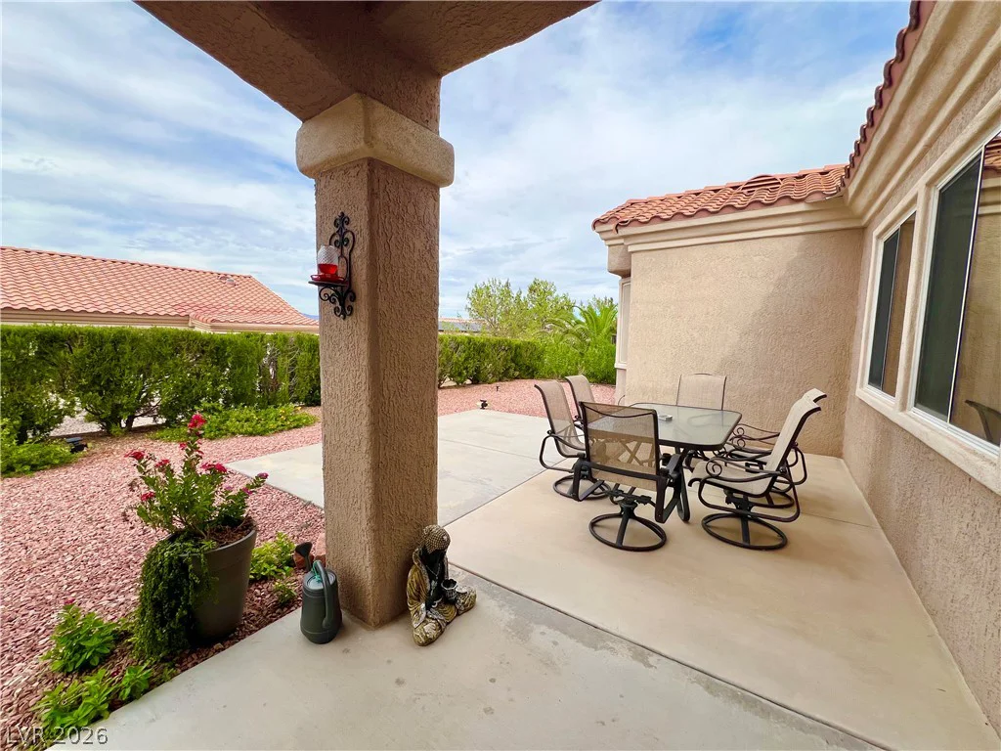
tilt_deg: -5.8
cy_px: 376
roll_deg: -1.0
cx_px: 500
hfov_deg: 106.2
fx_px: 376
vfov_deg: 89.9
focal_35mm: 13
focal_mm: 1.57
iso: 32
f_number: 1.8
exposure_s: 1/1004
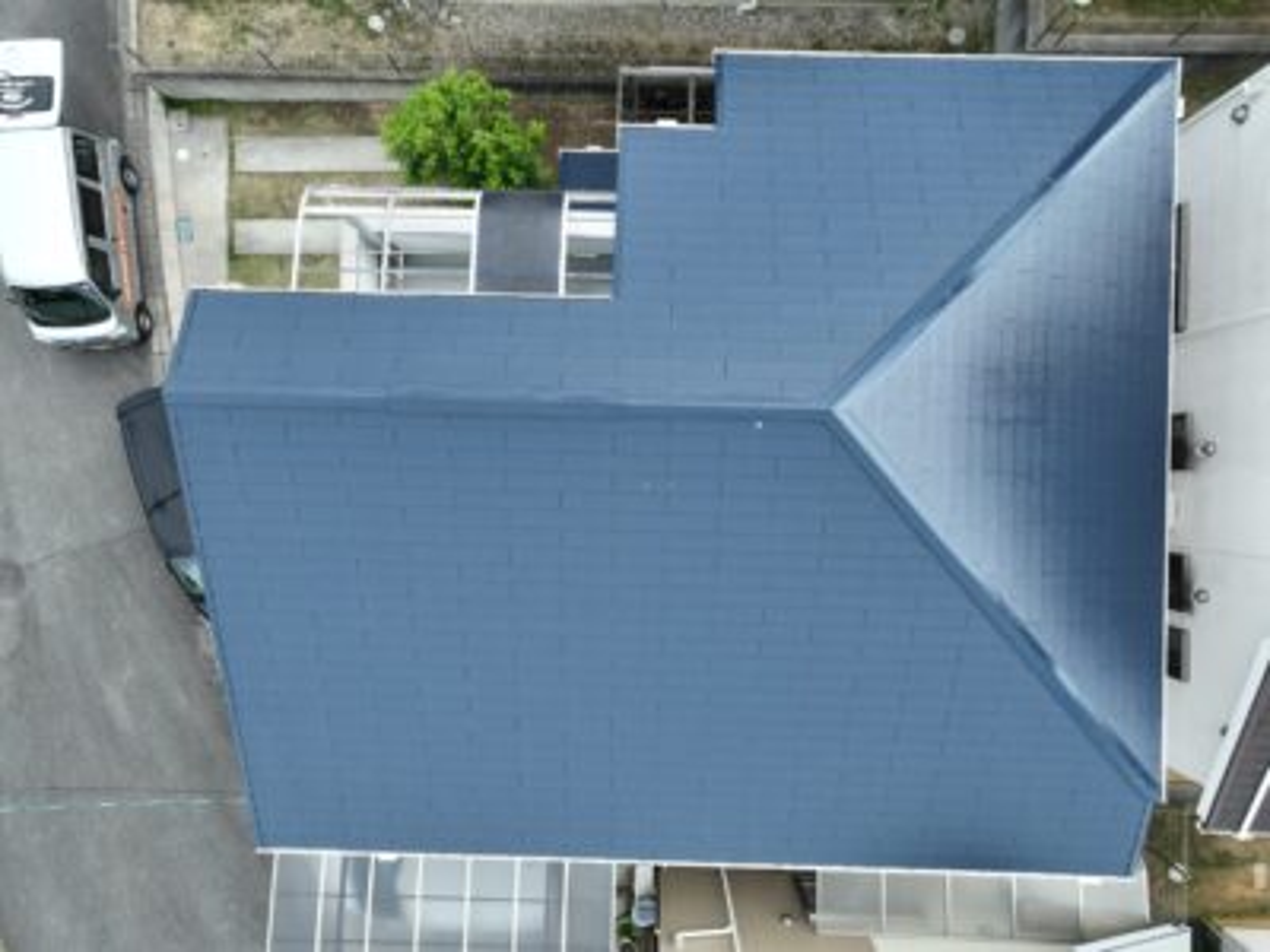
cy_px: 476
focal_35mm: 24
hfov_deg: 71.6
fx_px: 881
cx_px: 635
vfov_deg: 56.8
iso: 120
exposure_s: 1/640
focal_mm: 12.29
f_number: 2.8
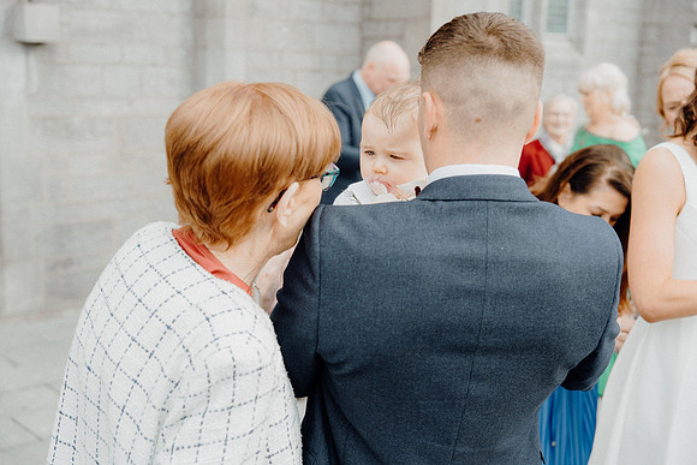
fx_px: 910
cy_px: 232
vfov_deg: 28.7
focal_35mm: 47
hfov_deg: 41.9
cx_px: 348
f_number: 3.5
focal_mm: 47
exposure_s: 1/200
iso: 125
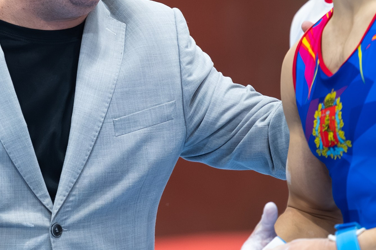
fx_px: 5718
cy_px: 42
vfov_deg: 2.5
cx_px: 28
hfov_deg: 3.8
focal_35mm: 548
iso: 2000
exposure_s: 1/800
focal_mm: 180
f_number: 2.8
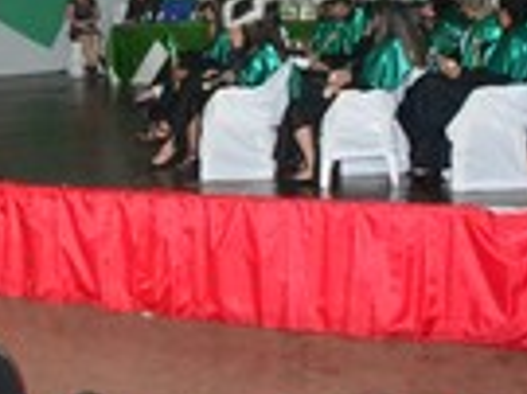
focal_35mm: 96
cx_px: -94
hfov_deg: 19.4
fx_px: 1460
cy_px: 101
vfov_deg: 15.3
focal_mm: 20
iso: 3200
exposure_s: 1/100
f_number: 5.6
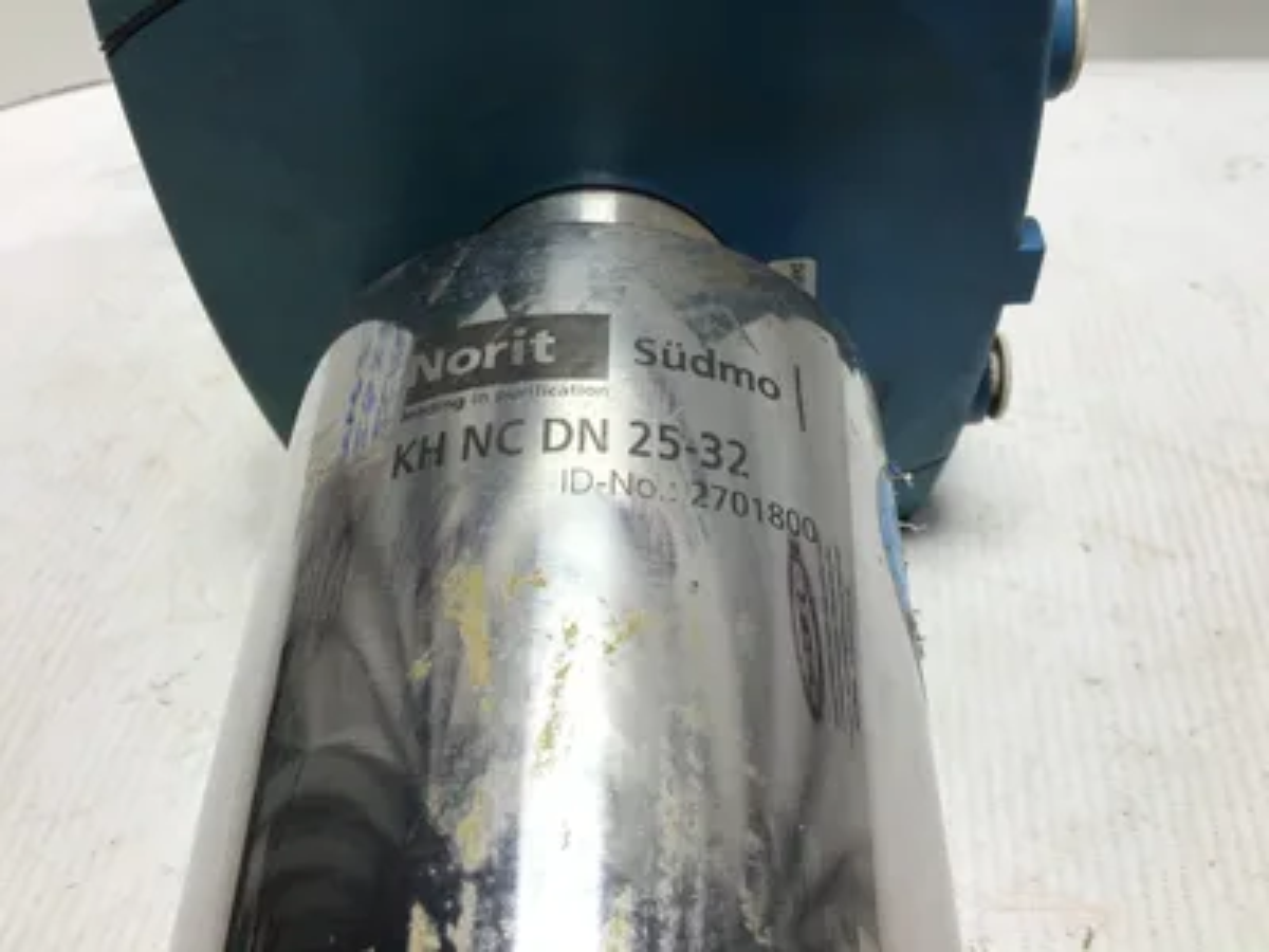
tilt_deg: -45.5
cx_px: 634
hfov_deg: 58.4
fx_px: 1136
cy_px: 476
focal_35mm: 31
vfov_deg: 45.4
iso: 32
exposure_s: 1/120
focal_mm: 3.3
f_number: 2.4
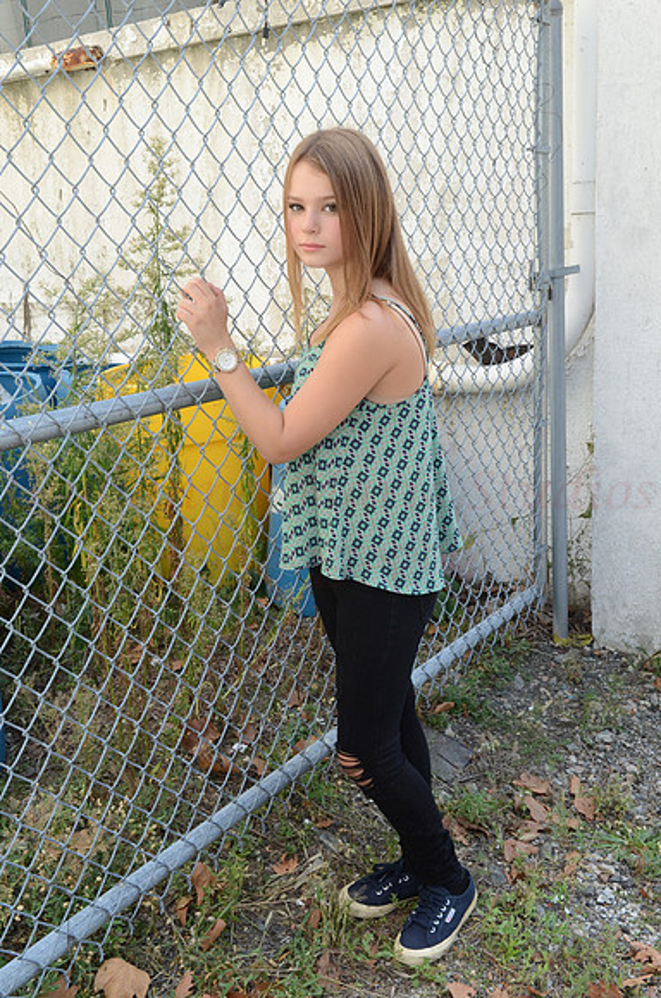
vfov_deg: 55.2
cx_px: 330
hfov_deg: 38.2
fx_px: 955
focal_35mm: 34
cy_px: 499
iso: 640
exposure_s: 1/160
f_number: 11
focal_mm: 23
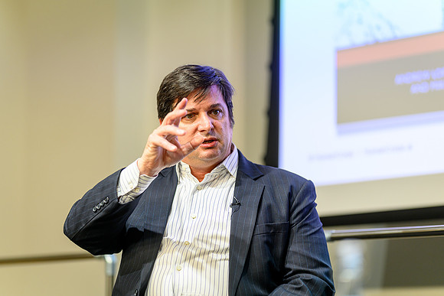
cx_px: 222
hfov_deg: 14.9
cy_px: 148
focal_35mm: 138
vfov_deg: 9.9
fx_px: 1703
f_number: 1.8
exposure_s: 1/200
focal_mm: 135
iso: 250
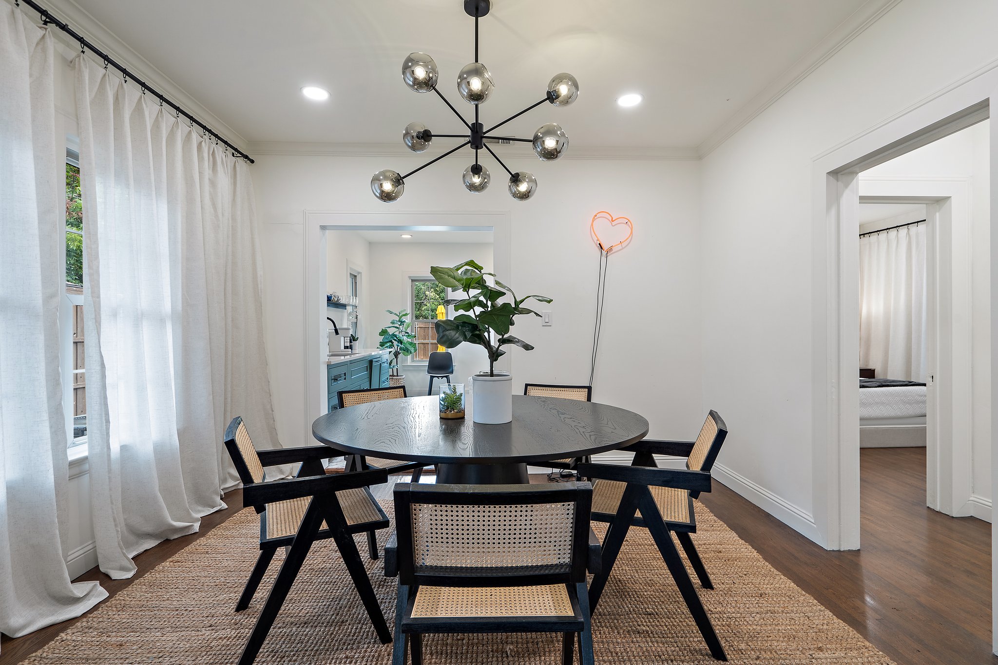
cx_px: 499
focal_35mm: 16
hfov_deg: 96.7
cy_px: 332
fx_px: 443
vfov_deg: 73.7
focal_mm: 16
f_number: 9
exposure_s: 1
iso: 320
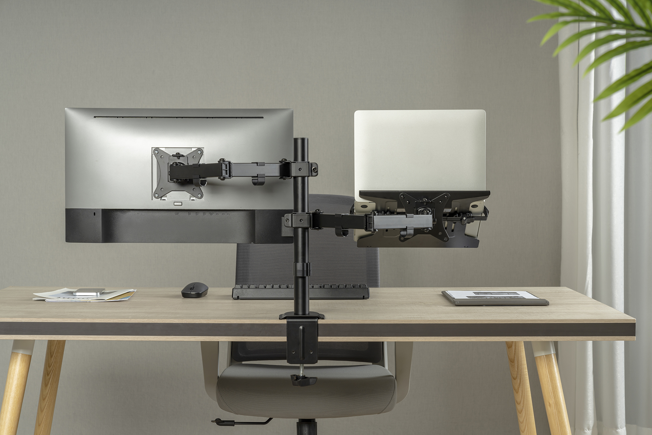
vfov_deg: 19.5
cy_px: 218
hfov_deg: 28.8
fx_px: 1268
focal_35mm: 70
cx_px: 326
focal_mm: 70
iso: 100
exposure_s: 1/200
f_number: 9
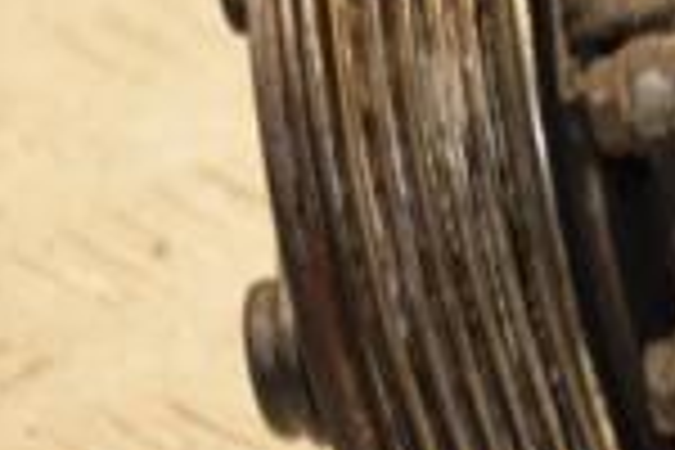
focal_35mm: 451
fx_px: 8456
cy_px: 50
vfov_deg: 3.0
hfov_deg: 4.5
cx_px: 1116
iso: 800
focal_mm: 75
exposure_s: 1/100
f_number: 5.3
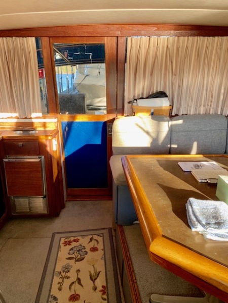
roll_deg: -0.1
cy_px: 152
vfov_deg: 67.3
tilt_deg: -17.9
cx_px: 114
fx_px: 228
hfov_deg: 53.1
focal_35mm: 26
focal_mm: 4.25
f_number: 1.8
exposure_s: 1/121
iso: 50
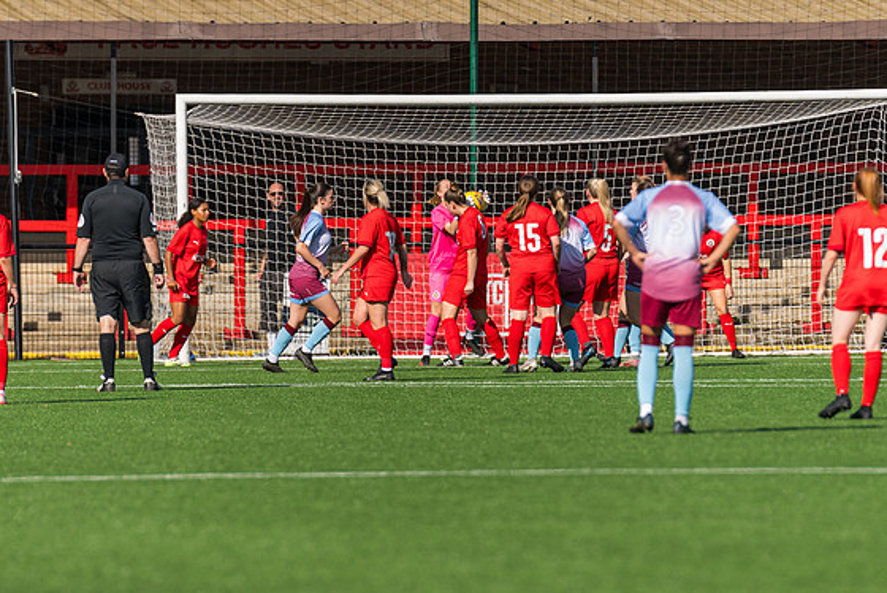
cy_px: 291
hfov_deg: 4.4
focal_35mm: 466
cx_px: 431
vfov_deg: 3.0
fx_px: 11487
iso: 400
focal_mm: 300
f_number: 4
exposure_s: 1/3200
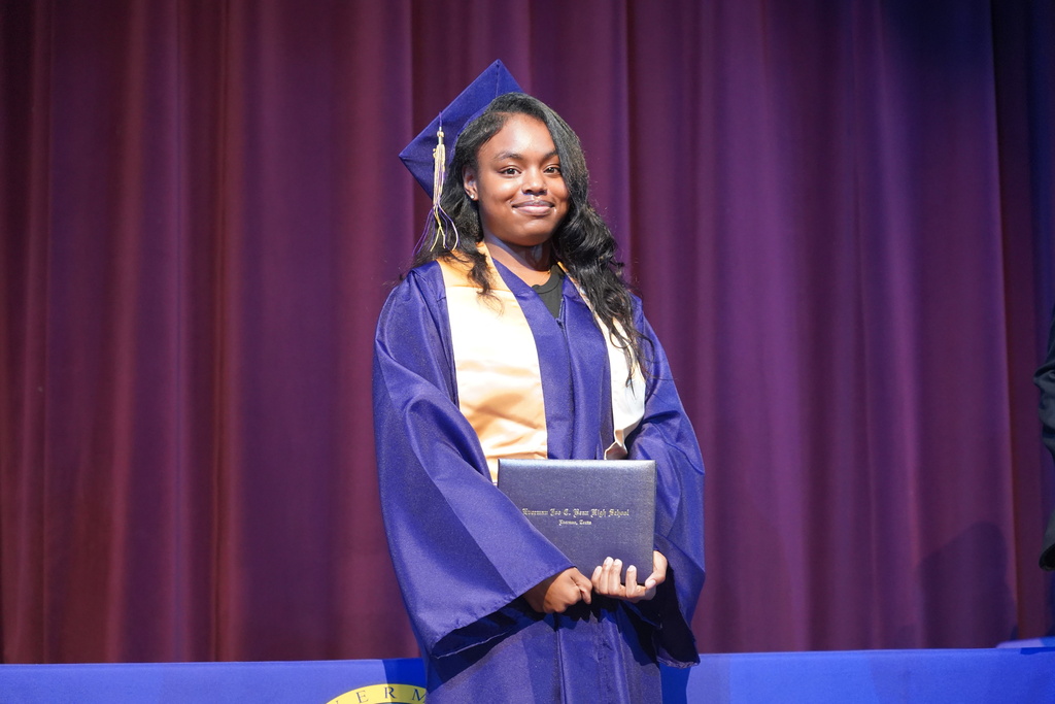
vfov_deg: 18.4
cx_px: 528
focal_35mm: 74
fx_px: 2169
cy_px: 352
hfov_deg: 27.3
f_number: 4
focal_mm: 74
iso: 5000
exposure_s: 1/160
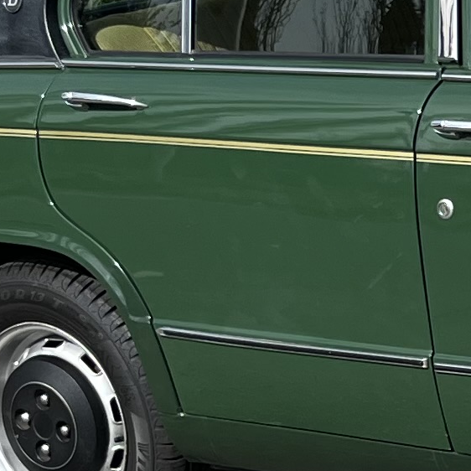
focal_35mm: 165
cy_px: 296
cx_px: 805
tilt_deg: -12.0
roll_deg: +3.0
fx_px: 2540
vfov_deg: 10.6
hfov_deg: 10.1
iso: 50
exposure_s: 1/3135
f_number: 1.6
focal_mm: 5.1
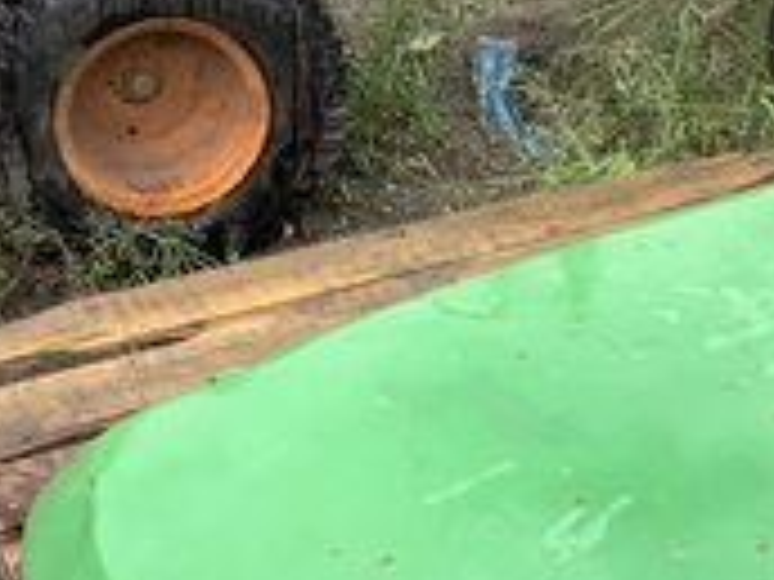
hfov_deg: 26.7
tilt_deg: -42.7
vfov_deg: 20.1
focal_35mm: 72
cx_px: 576
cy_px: 495
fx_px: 1610
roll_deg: -11.6
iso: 25
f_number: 2.4
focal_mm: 3.3
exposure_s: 1/134
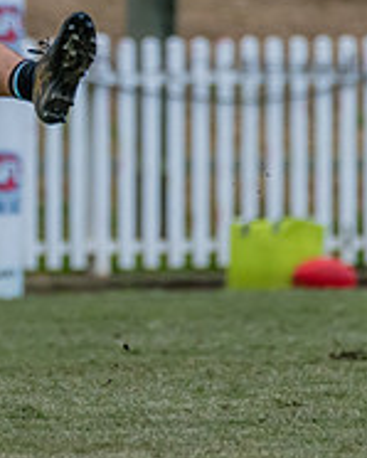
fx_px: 26400
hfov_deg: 0.8
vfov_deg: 1.0
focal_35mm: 1946
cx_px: -198
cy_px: 36
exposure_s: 1/2000
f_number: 6.3
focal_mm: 500
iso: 1600
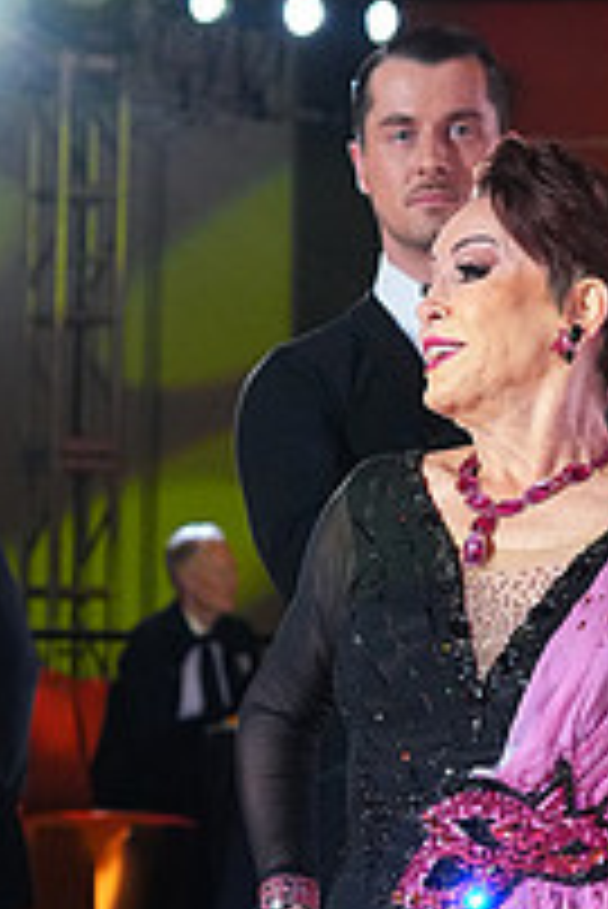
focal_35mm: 184
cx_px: 430
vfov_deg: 11.0
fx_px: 4653
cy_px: 1071
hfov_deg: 7.5
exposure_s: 1/400
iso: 5000
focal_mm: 64
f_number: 5
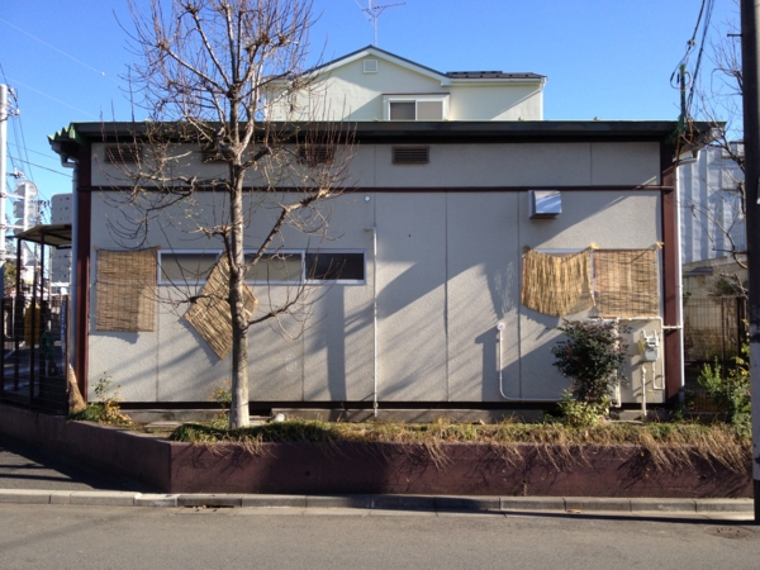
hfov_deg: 52.6
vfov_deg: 40.7
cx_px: 380
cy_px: 285
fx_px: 768
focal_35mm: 35
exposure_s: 1/767
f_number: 2.4
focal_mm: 4.28
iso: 64
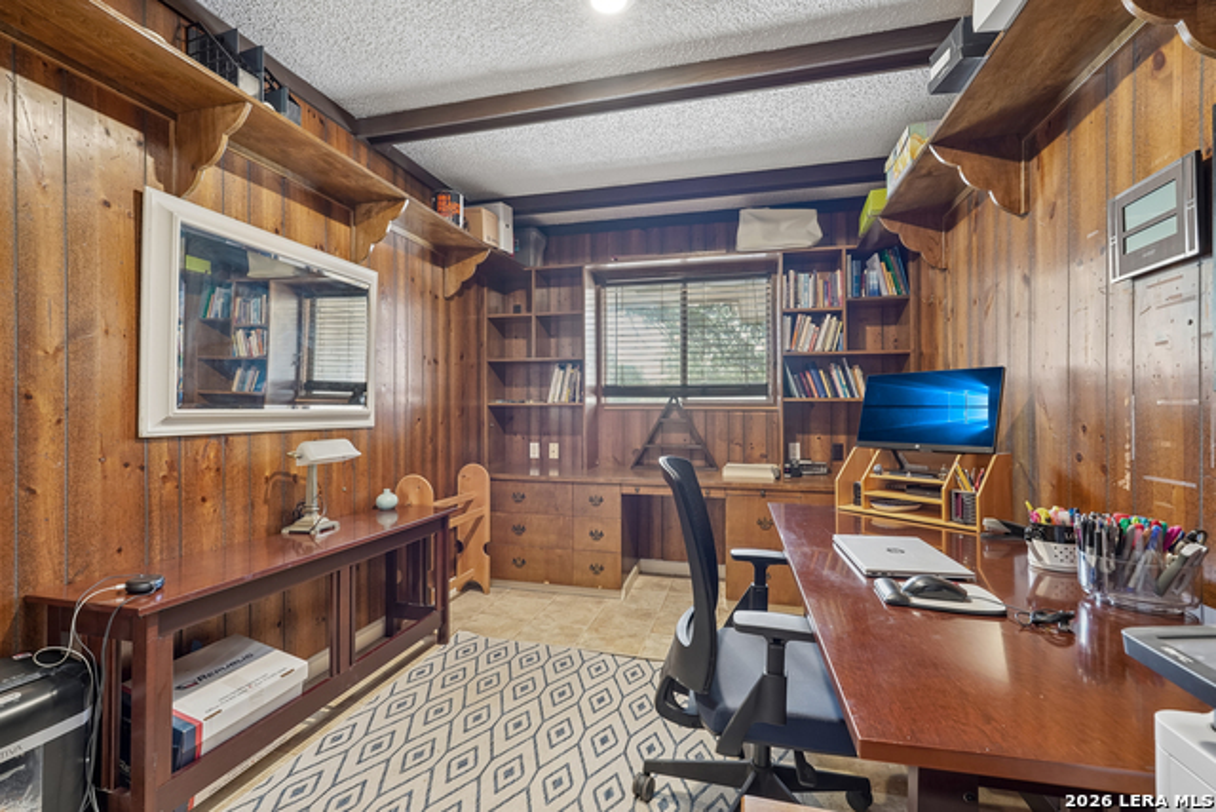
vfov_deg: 72.1
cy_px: 406
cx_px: 608
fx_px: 557
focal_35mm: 16
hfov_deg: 95.0
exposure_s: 1/2.5
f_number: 8
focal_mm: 16.5
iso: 400
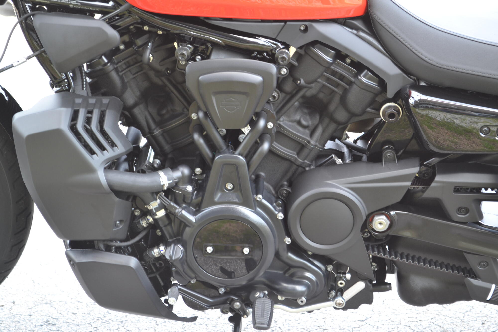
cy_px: 166
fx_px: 1141
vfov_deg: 16.6
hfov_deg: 24.6
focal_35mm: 82
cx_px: 249
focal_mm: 55
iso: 400
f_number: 5.6
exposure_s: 1/50
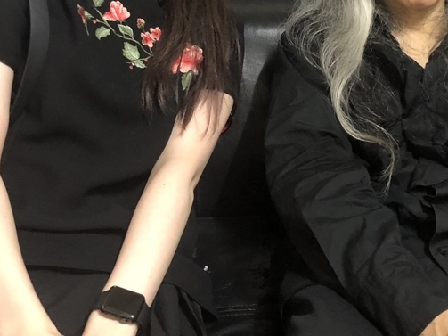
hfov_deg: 33.6
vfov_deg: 25.0
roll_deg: +0.0
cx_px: 290
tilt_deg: -11.1
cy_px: 44
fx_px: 738
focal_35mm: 57
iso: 100
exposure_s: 1/4
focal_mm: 4
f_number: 1.8
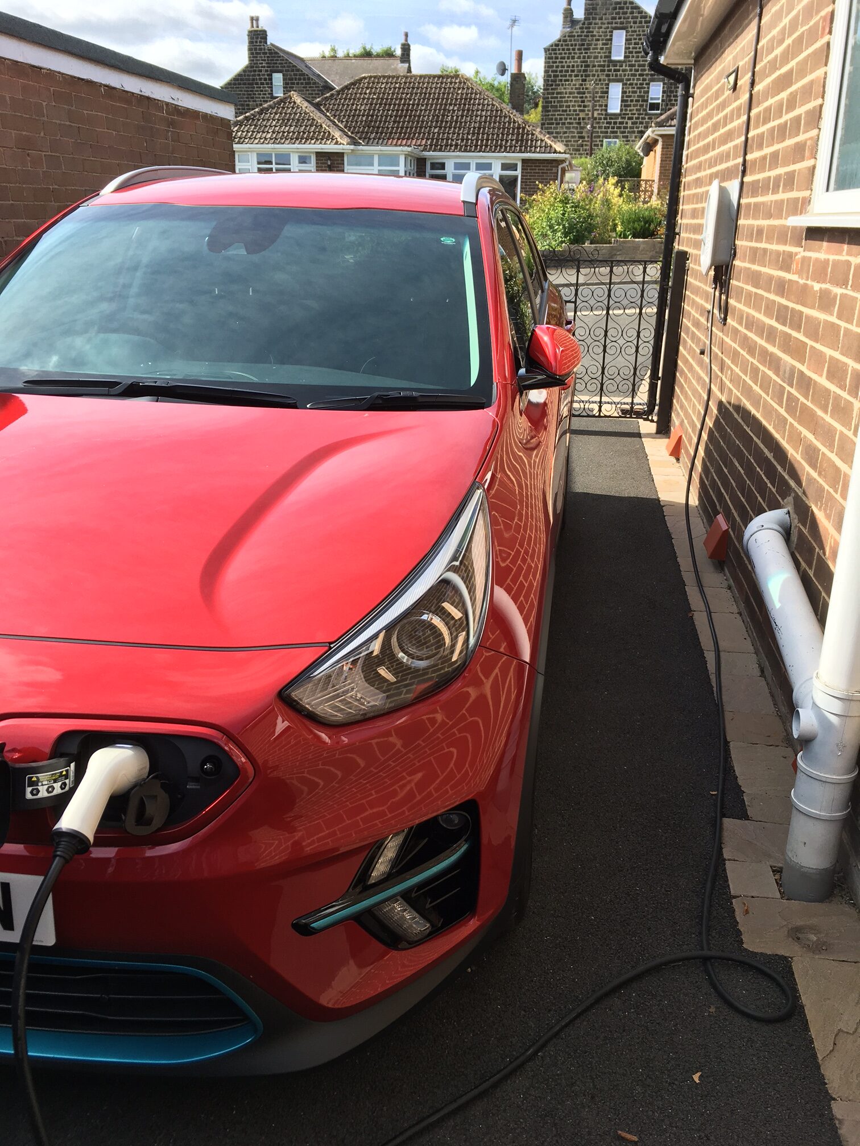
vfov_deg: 61.7
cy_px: 573
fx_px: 961
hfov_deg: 48.2
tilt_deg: -20.9
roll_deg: -0.5
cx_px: 430
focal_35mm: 29
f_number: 2.2
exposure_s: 1/530
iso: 25
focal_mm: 4.15
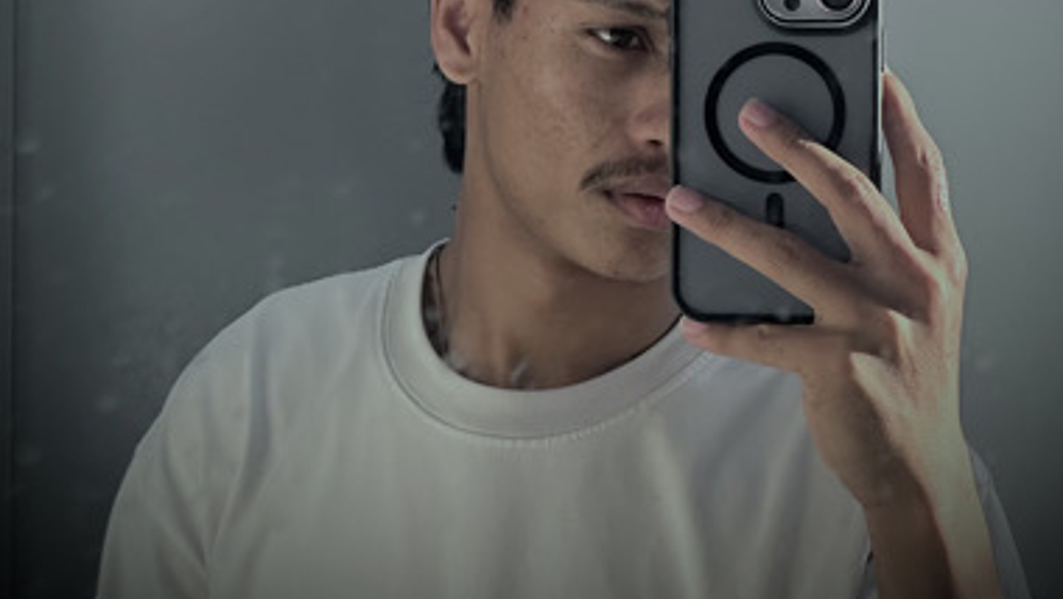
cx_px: 534
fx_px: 3186
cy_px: -53
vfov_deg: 10.6
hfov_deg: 18.9
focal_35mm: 113
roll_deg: -0.4
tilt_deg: +1.4
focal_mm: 9
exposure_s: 1/60
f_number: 2.8
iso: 250
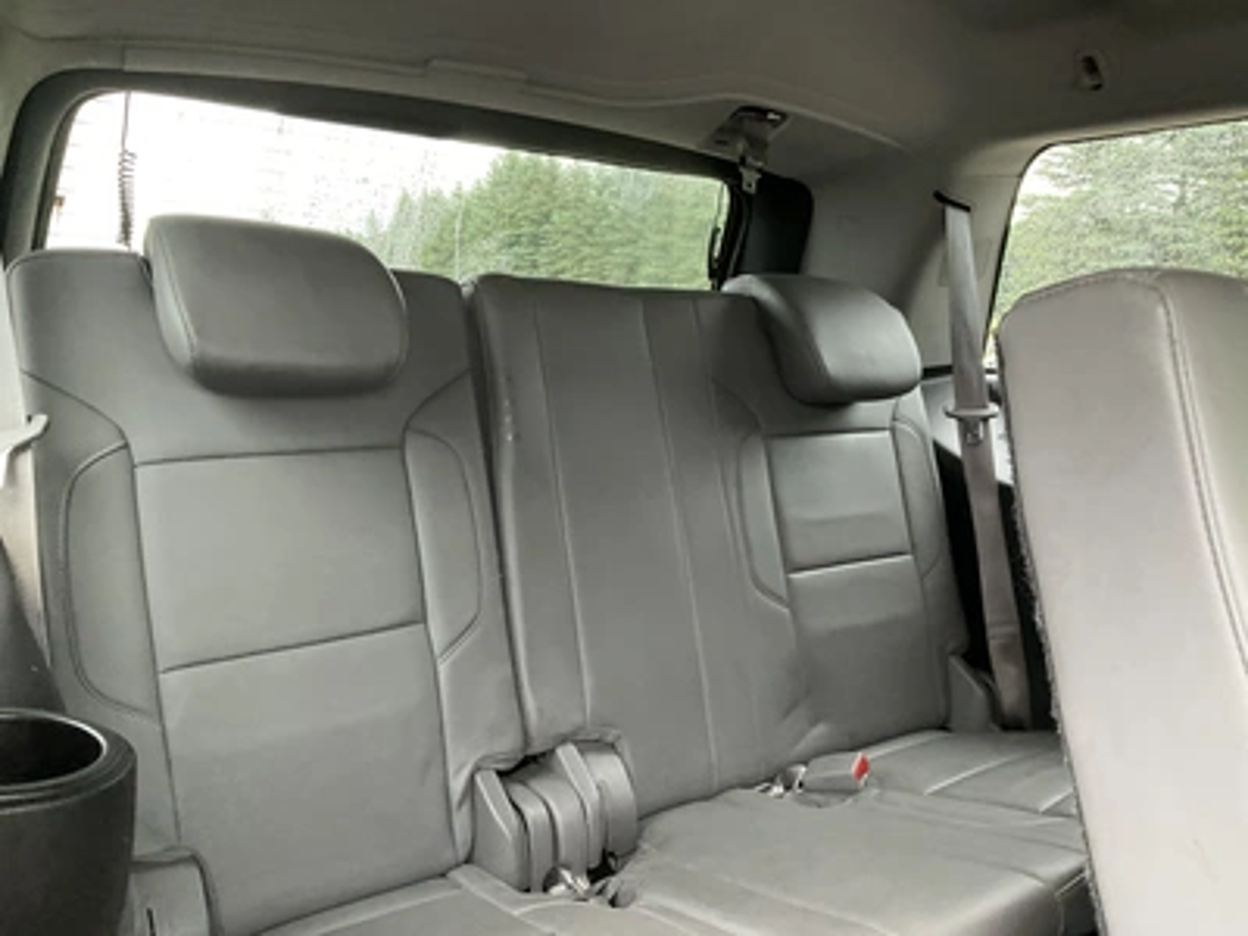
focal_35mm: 29
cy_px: 468
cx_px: 624
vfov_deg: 48.2
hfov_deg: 61.7
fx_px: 1046
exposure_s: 1/60
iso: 200
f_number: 1.8
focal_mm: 3
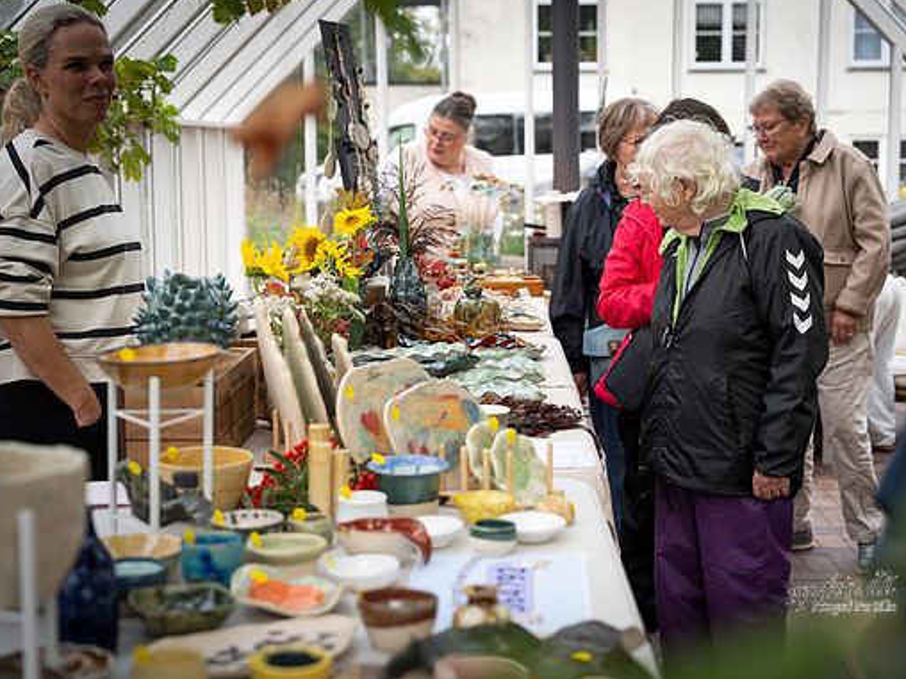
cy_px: 336
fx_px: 1466
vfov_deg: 26.1
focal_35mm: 56
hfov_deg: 34.3
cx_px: 499
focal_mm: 51
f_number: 3.5
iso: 200
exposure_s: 1/200
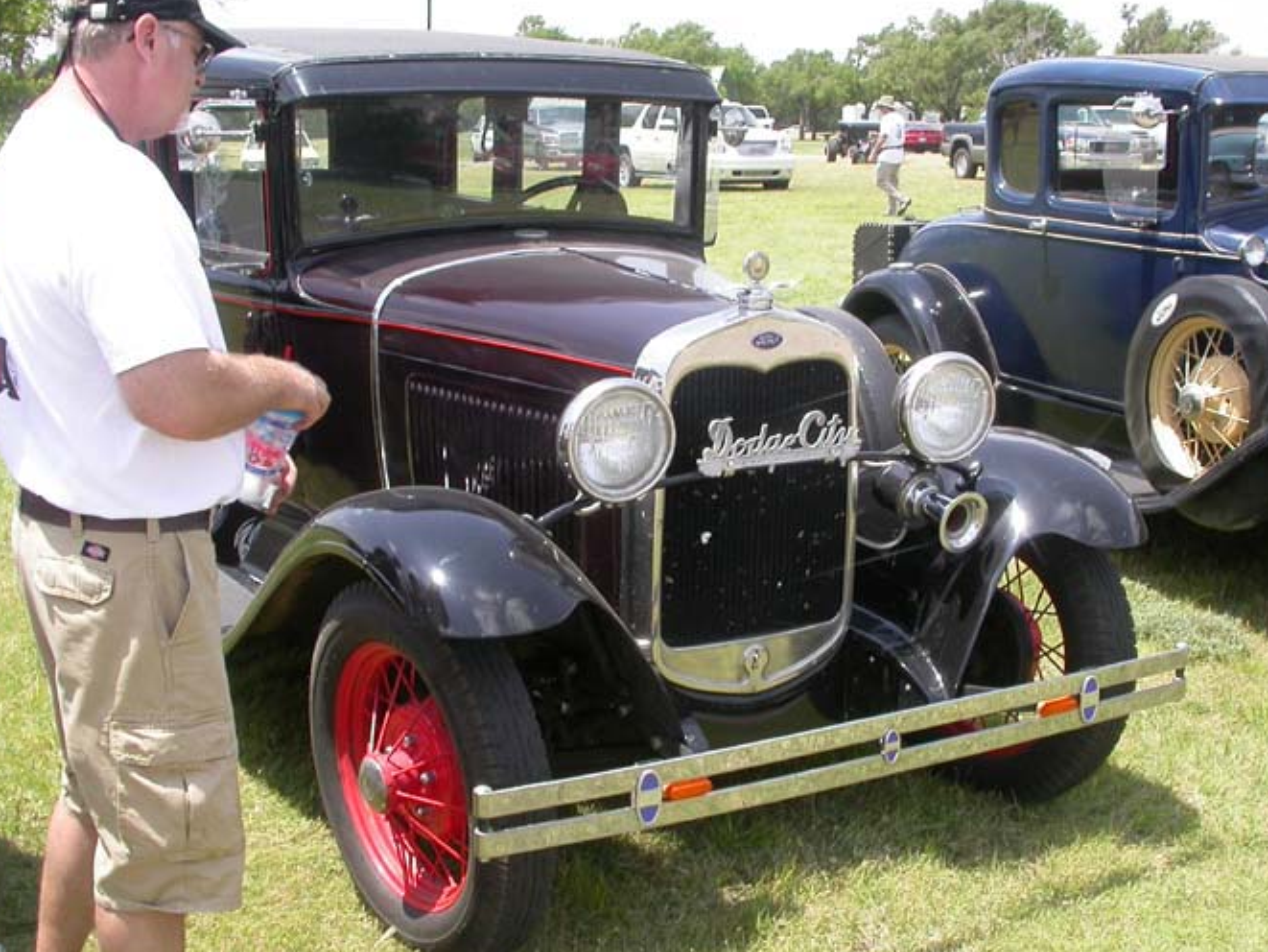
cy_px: 470
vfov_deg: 31.5
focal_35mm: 46
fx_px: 1685
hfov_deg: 41.2
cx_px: 681
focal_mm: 7.85
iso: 100
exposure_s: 1/207
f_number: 6
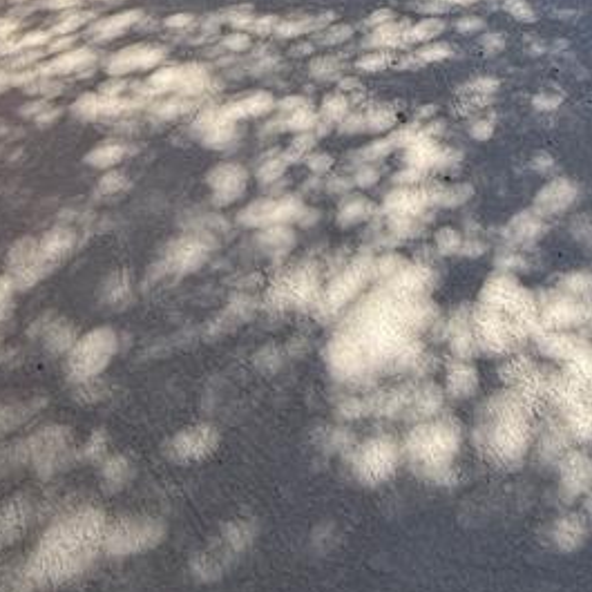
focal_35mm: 56
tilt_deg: -4.3
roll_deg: +0.3
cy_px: -610
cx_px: 313
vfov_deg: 18.6
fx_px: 1084
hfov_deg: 30.6
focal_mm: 2.22
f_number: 2.2
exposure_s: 1/2024
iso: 50
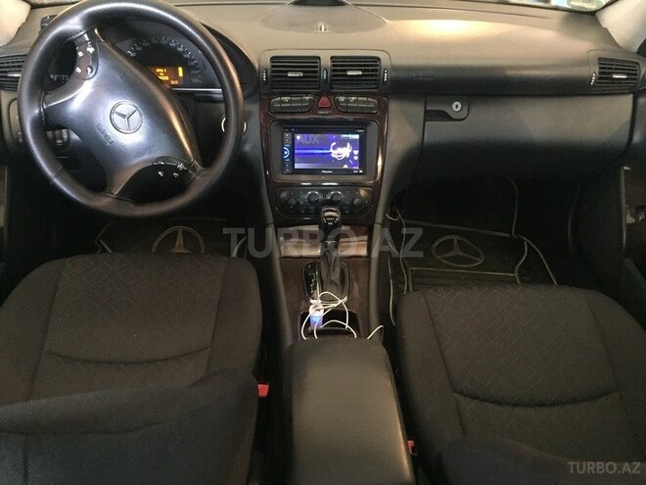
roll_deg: -0.8
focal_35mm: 29
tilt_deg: -34.8
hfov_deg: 61.7
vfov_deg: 48.2
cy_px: 242
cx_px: 323
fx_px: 541
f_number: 2.2
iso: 640
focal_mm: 4.15
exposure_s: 1/17
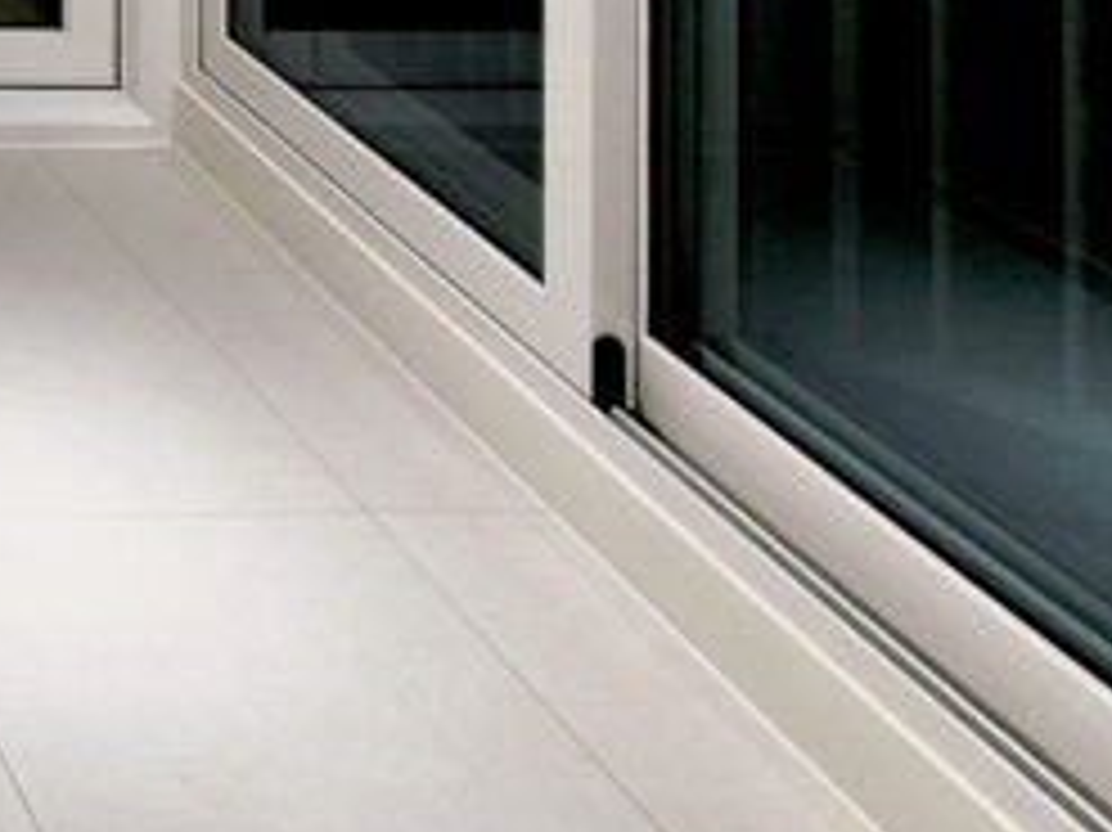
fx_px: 1734
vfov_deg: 20.2
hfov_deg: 27.7
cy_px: -625
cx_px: -432
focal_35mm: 54
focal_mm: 2.2
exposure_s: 1/120
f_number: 2.2
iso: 80
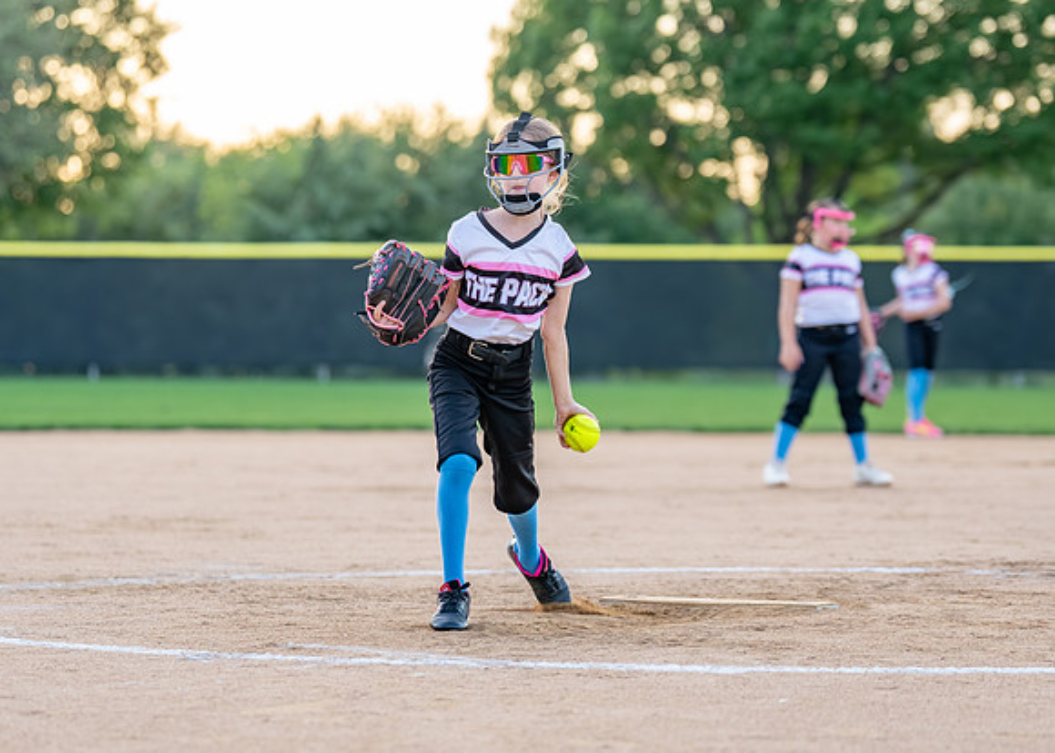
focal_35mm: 160
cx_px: 545
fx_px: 4786
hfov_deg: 12.6
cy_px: 353
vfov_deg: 9.0
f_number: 2.8
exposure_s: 1/1000
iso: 400
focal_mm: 116
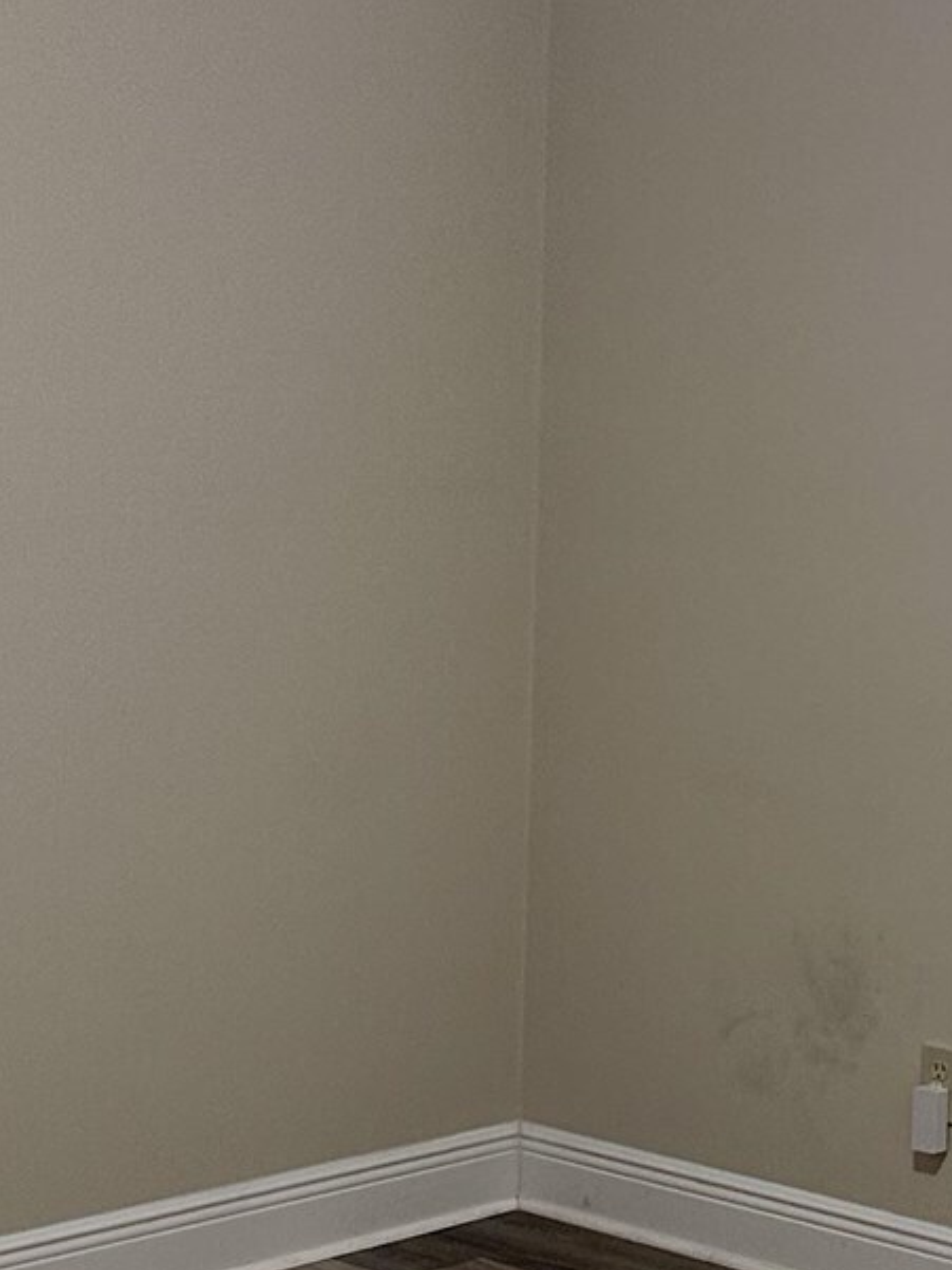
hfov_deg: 16.1
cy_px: 1065
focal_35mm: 92
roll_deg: -0.9
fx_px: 3372
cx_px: 591
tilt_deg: -9.8
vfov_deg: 21.0
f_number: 1.78
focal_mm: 6.86
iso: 200
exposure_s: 1/60
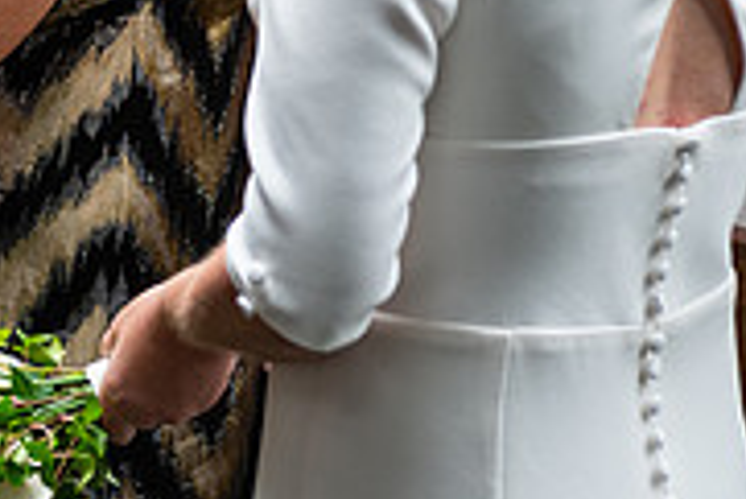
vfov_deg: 7.7
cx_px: 136
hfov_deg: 11.6
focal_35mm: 176
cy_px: -250
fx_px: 3650
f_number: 3.5
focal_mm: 55
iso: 400
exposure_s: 1/160
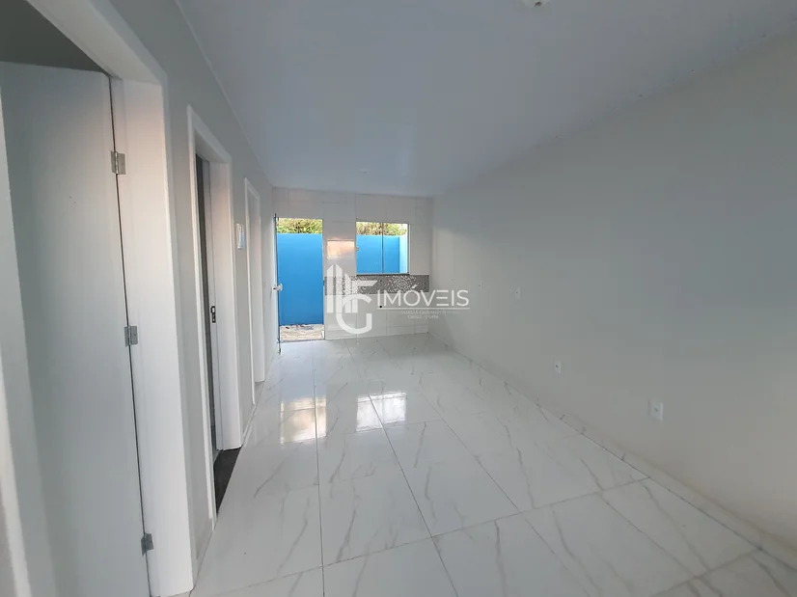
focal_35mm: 13
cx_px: 398
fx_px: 299
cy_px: 298
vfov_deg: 89.9
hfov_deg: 106.2
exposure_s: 1/60
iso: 320
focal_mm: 1.74
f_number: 2.2
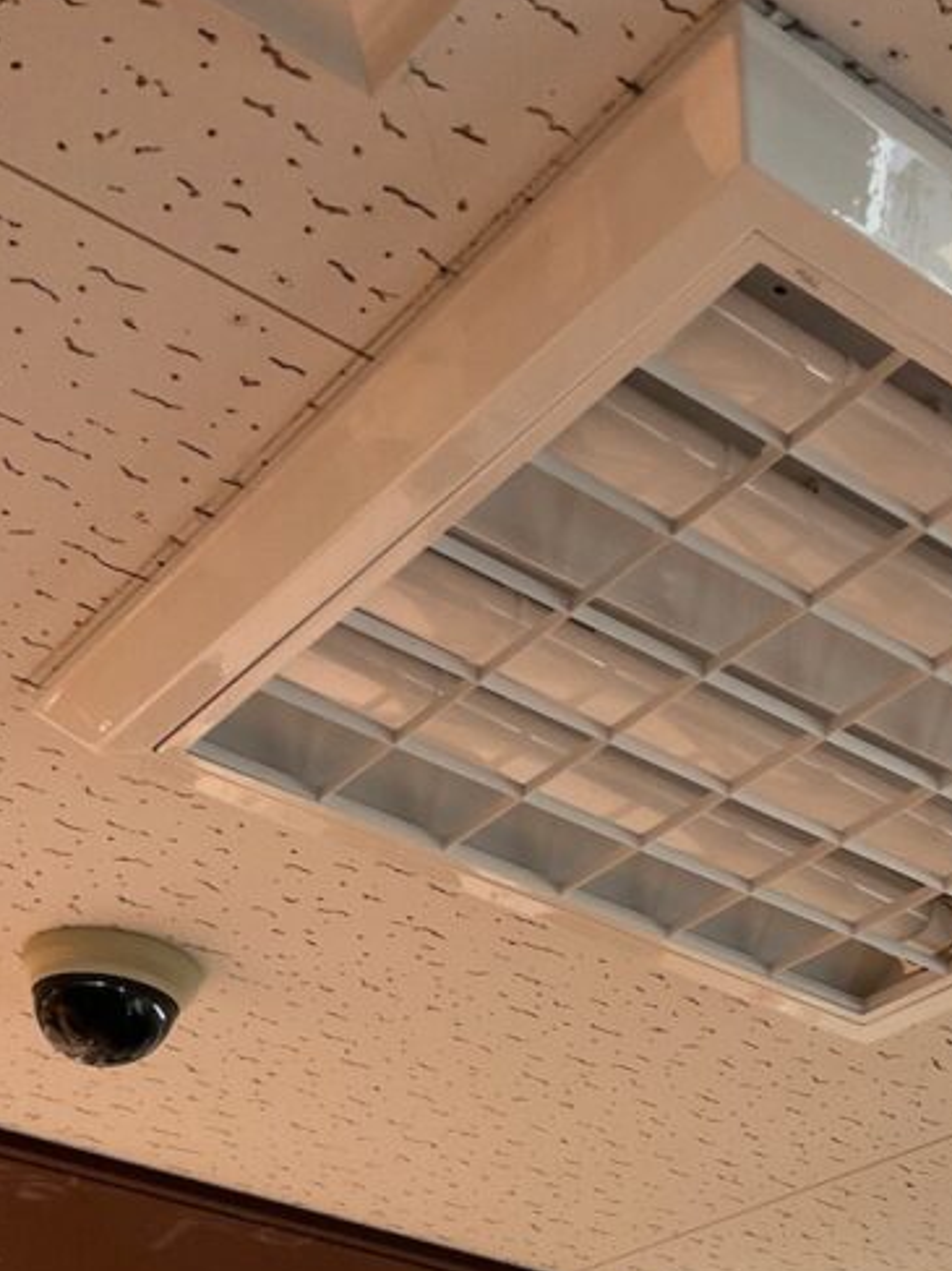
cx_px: 782
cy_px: 973
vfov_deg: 31.1
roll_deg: -3.1
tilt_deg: +25.6
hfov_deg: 23.6
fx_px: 2238
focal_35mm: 61
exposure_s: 1/50
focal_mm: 3
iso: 100
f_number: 1.8
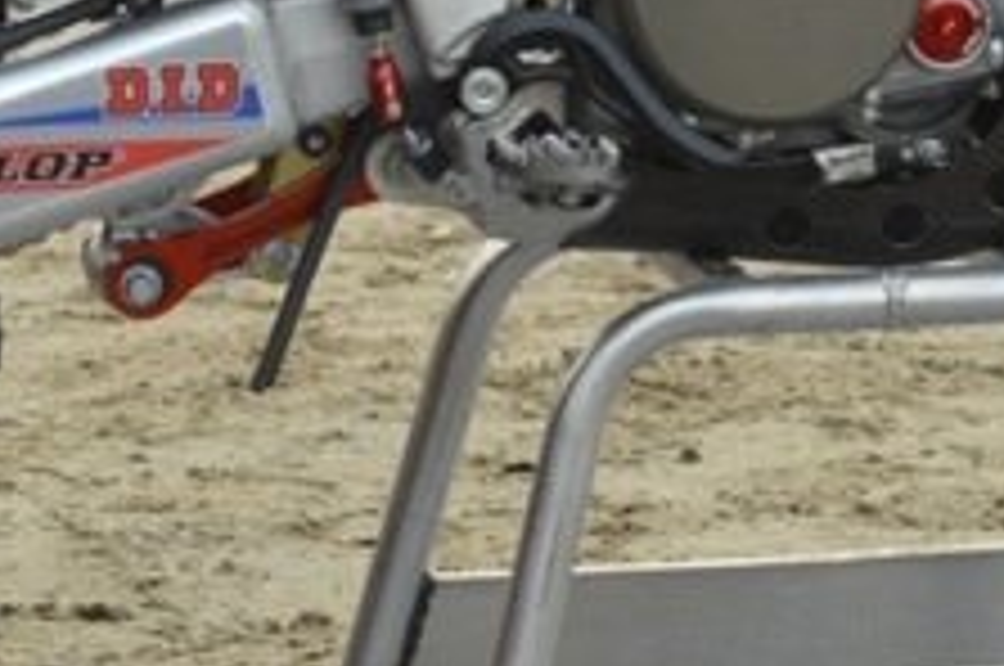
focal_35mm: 424
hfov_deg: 4.9
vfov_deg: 3.2
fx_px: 11808
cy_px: -428
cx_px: 639
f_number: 5.6
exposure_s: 1/160
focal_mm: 70
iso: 100
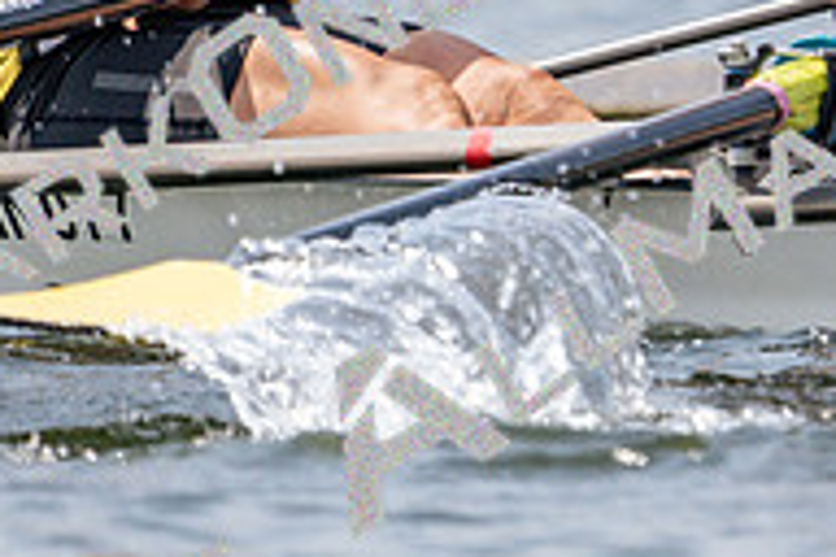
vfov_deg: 0.9
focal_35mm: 1513
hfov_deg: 1.4
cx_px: 1219
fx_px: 35132
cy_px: -137
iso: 250
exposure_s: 1/1600
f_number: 6.3
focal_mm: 500
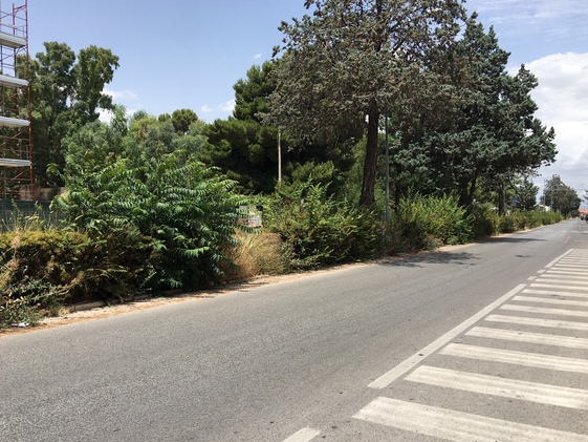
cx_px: 306
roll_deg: -0.4
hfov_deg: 58.3
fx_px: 527
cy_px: 230
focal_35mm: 31
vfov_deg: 45.4
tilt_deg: -1.5
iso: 25
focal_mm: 4.15
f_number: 2.2
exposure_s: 1/1451
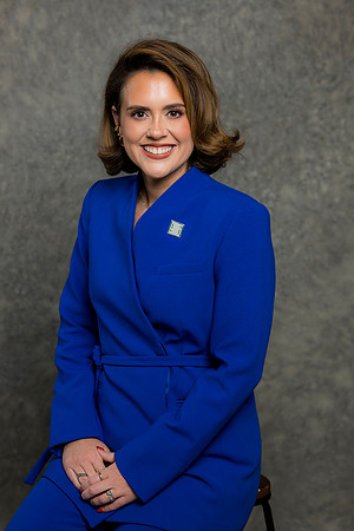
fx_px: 1254
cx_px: 177
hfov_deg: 16.1
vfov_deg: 23.9
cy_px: 266
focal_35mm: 85
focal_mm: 85
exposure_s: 1/200
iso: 125
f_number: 5
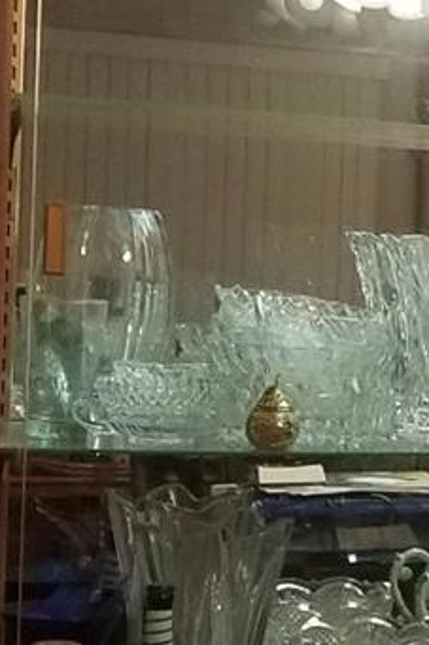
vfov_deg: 17.2
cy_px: 301
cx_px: 1045
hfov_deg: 10.0
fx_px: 2129
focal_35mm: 119
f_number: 1.7
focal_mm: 4.2
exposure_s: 1/24
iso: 200
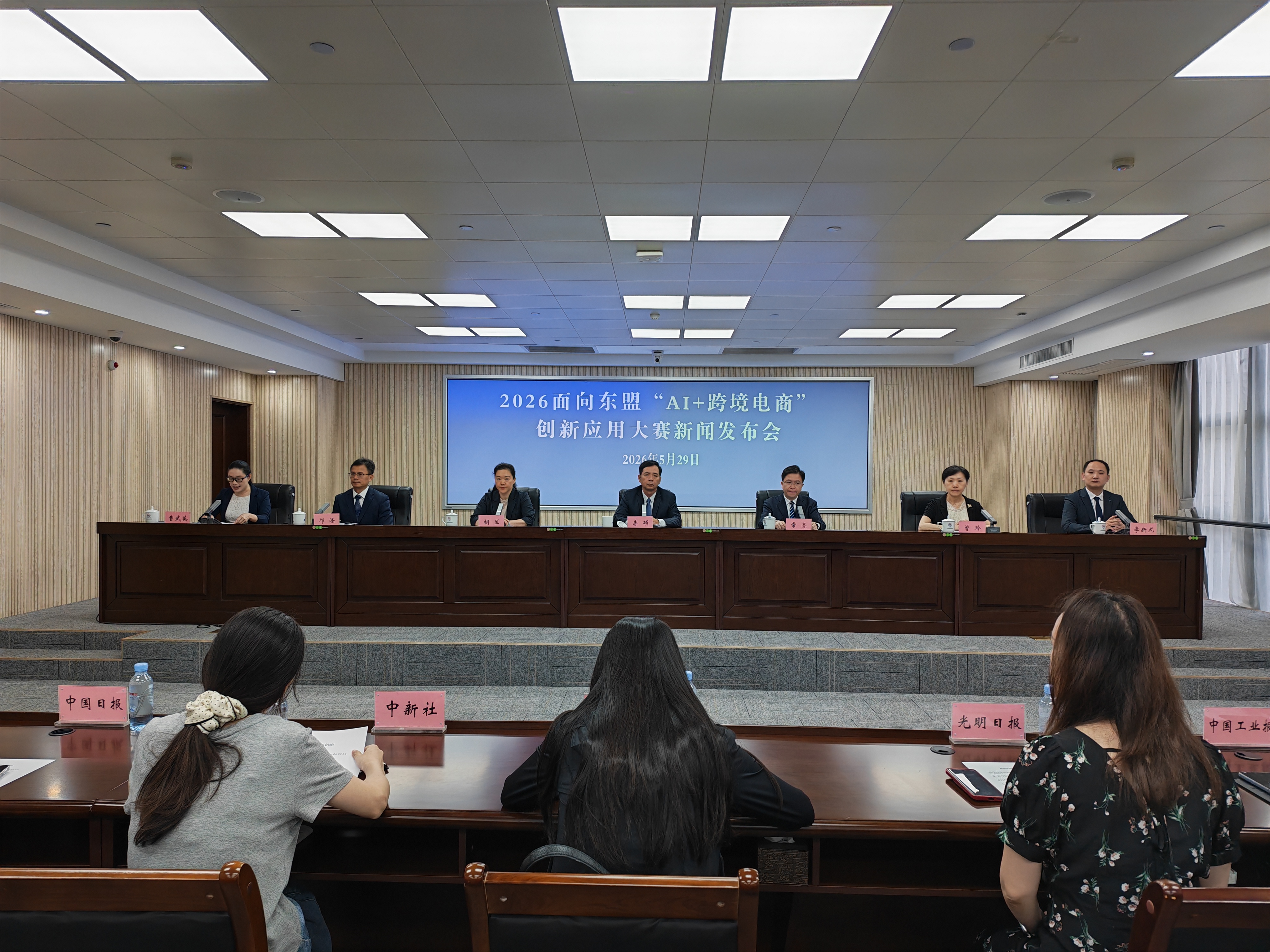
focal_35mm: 24
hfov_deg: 71.6
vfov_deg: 56.8
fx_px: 881
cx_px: 635
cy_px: 476
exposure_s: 1/90
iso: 160
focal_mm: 6.12
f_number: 1.9
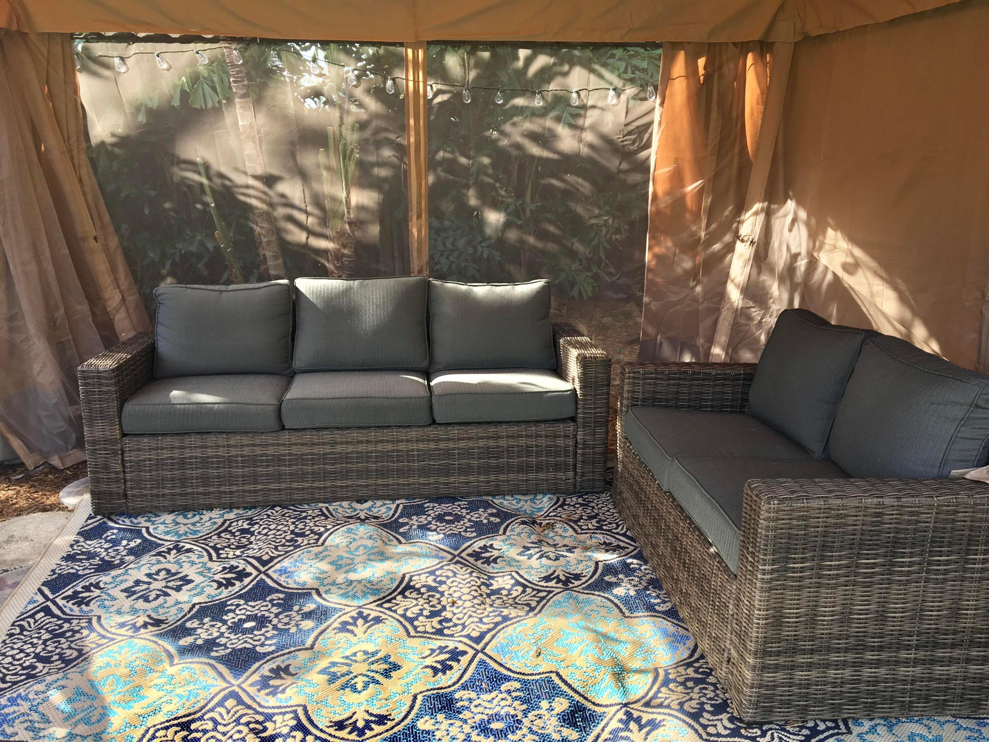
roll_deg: +0.0
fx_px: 829
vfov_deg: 48.2
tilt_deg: -14.4
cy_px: 371
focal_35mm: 29
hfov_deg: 61.7
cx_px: 494
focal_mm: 4.15
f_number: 2.2
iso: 25
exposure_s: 1/232
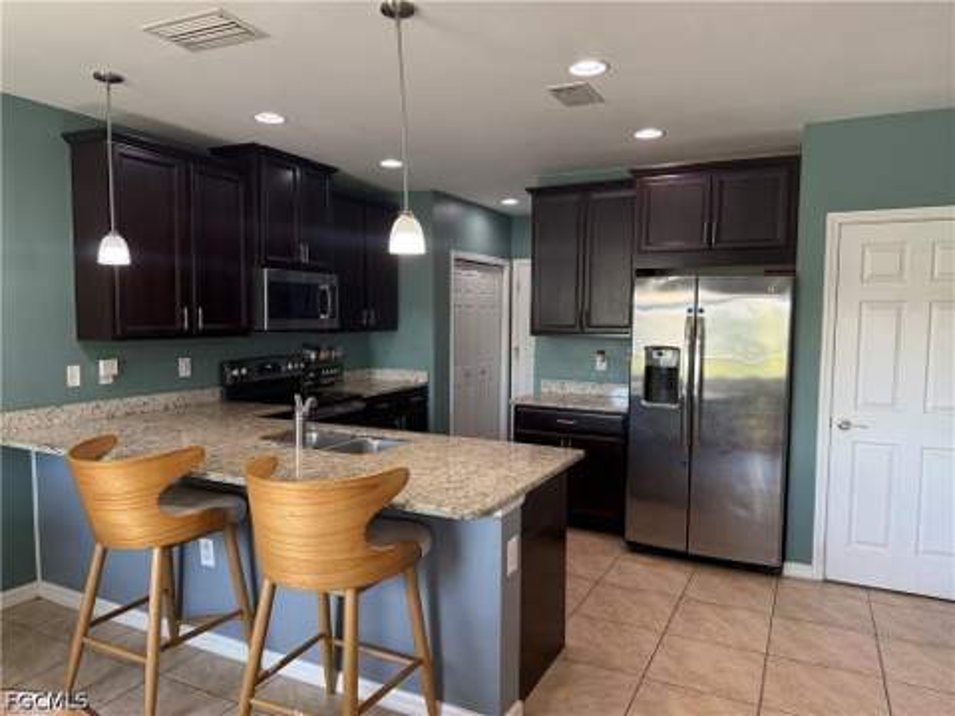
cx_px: 478
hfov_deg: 71.6
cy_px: 358
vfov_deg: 56.8
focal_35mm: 24
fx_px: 662
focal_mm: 6.76
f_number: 1.78
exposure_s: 1/120
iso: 200
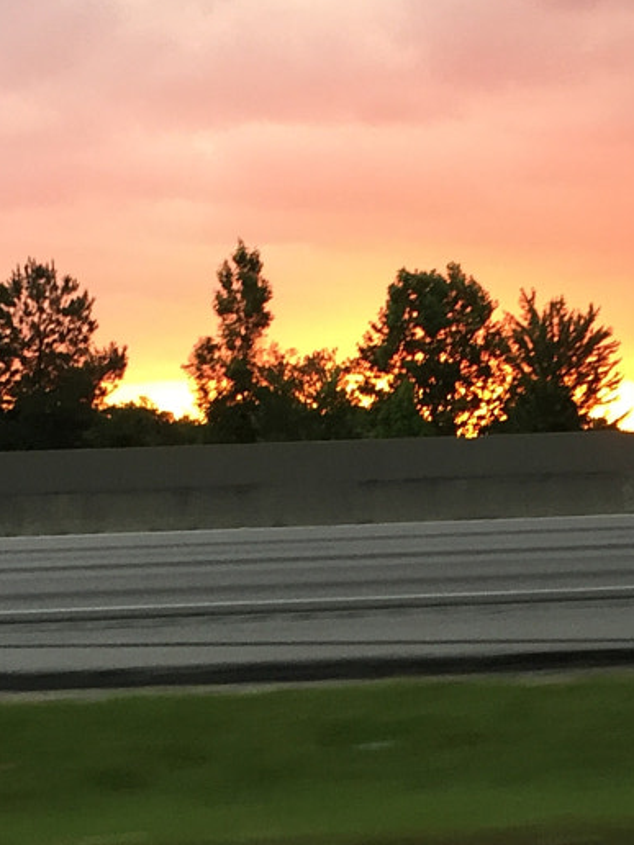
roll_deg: +1.1
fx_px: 2198
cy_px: 675
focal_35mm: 90
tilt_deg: -5.9
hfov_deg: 16.4
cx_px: 441
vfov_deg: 21.5
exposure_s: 1/30
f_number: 2.2
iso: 32
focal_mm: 4.15
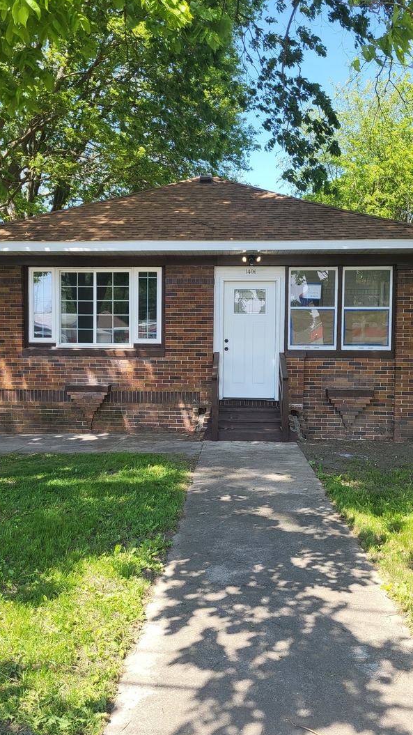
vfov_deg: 66.1
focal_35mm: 29
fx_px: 565
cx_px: 194
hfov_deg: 40.1
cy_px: 369
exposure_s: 1/583
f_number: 1.8
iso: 40
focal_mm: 5.4
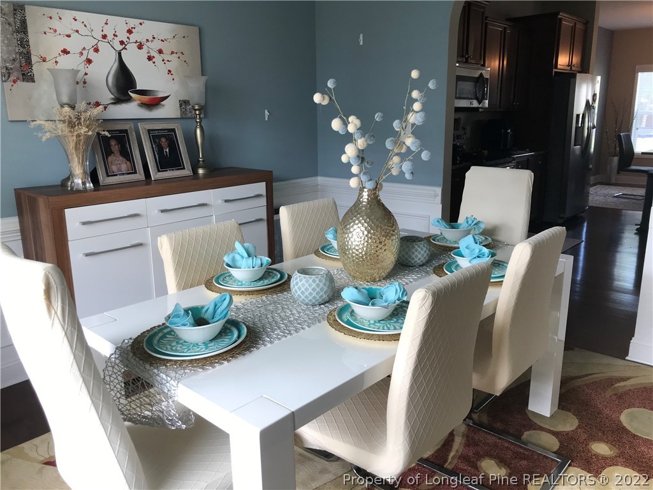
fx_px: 528
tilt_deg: -14.3
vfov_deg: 49.7
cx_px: 326
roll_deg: +0.8
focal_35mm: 28
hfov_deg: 63.4
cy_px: 245
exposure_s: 1/60
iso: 32
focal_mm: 3.99
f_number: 1.8
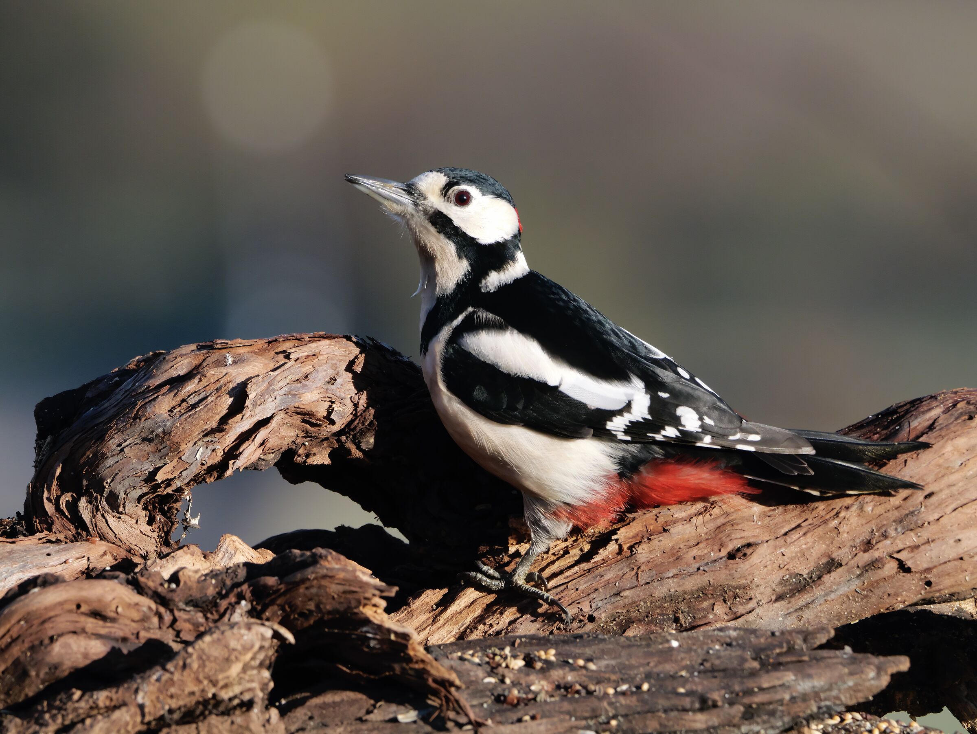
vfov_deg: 2.1
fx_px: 19765
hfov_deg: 2.8
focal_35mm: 700
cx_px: 488
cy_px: 367
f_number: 8
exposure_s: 1/1000
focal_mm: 350
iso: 1250
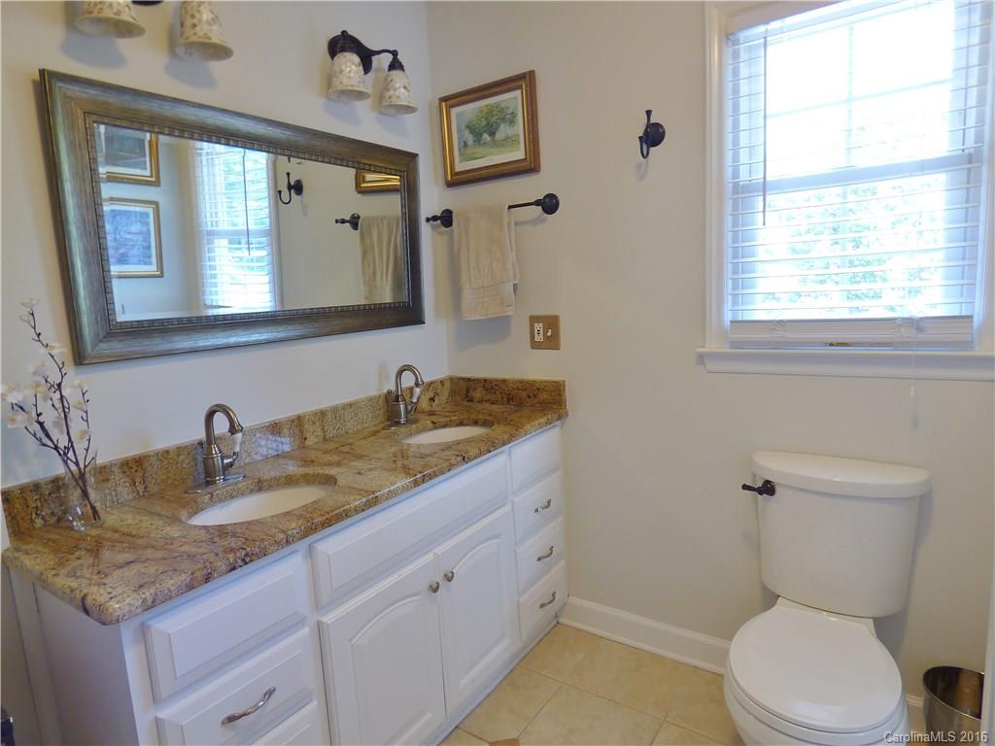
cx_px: 498
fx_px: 575
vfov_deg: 66.0
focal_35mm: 20
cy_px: 373
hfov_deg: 81.7
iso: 100
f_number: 2.8
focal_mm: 3.58
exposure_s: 1/20
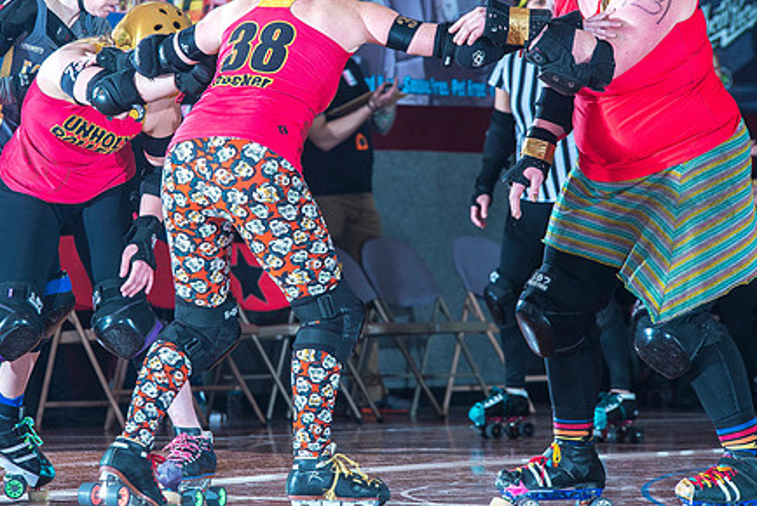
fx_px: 5618
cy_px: 193
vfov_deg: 5.2
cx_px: 309
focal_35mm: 267
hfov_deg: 7.7
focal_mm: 200
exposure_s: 1/160
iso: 800
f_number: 7.1
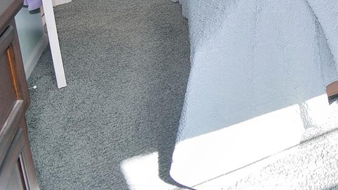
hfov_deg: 32.6
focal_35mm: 45
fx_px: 403
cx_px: 450
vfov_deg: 22.0
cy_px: -94
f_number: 7.1
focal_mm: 10
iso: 200
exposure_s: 1/15
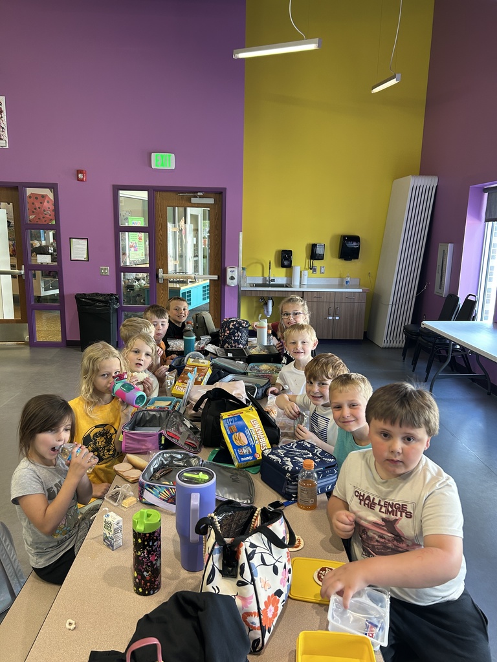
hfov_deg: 53.1
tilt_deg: -11.3
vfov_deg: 67.3
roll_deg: -1.8
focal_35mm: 26
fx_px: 498
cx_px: 248
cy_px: 331
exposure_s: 1/60
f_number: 1.5
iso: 100
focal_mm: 5.7
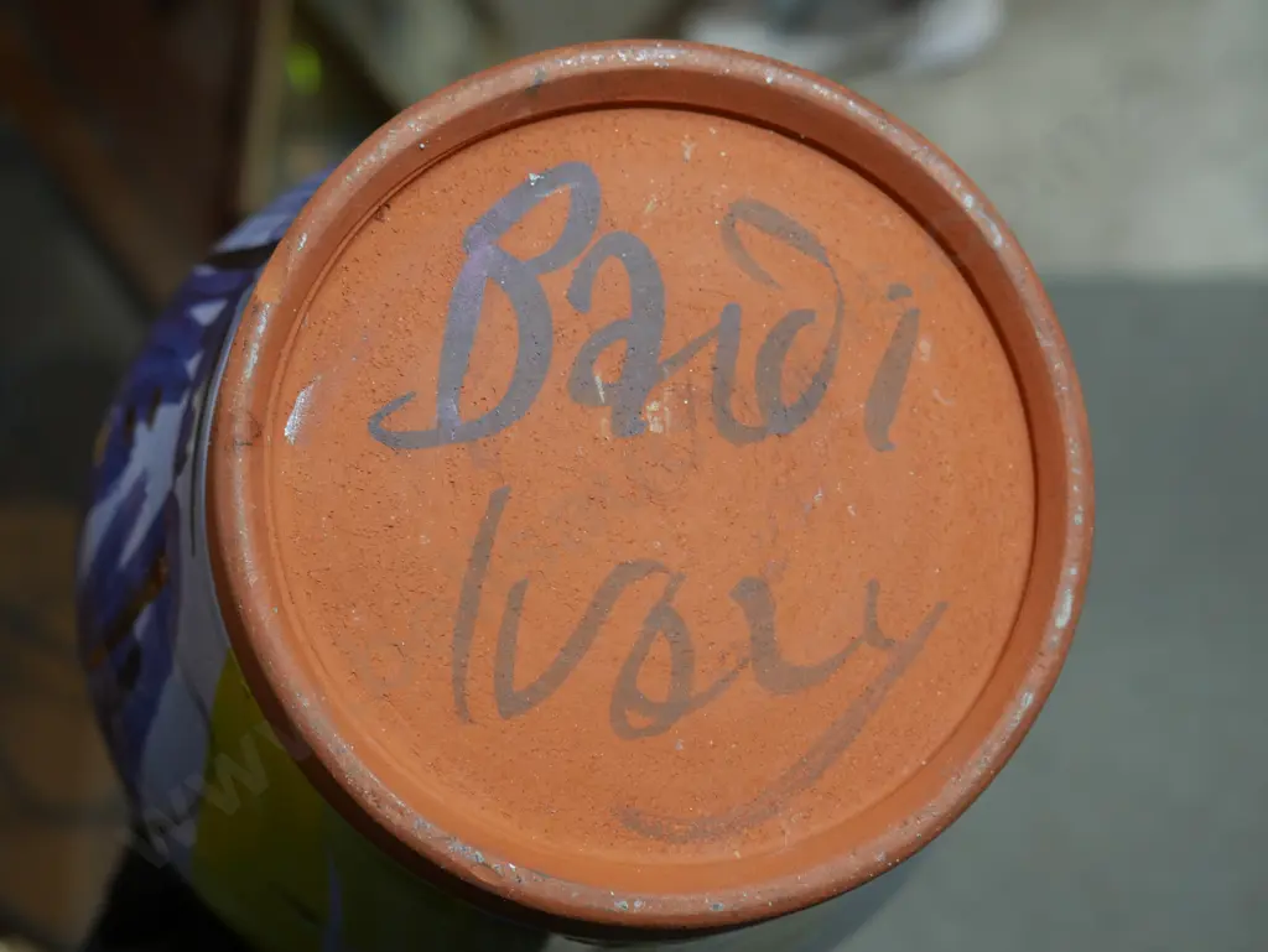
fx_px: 1832
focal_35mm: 50
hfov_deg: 38.2
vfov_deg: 29.1
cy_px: 476
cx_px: 634
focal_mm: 25
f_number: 5.3
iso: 400
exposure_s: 1/60
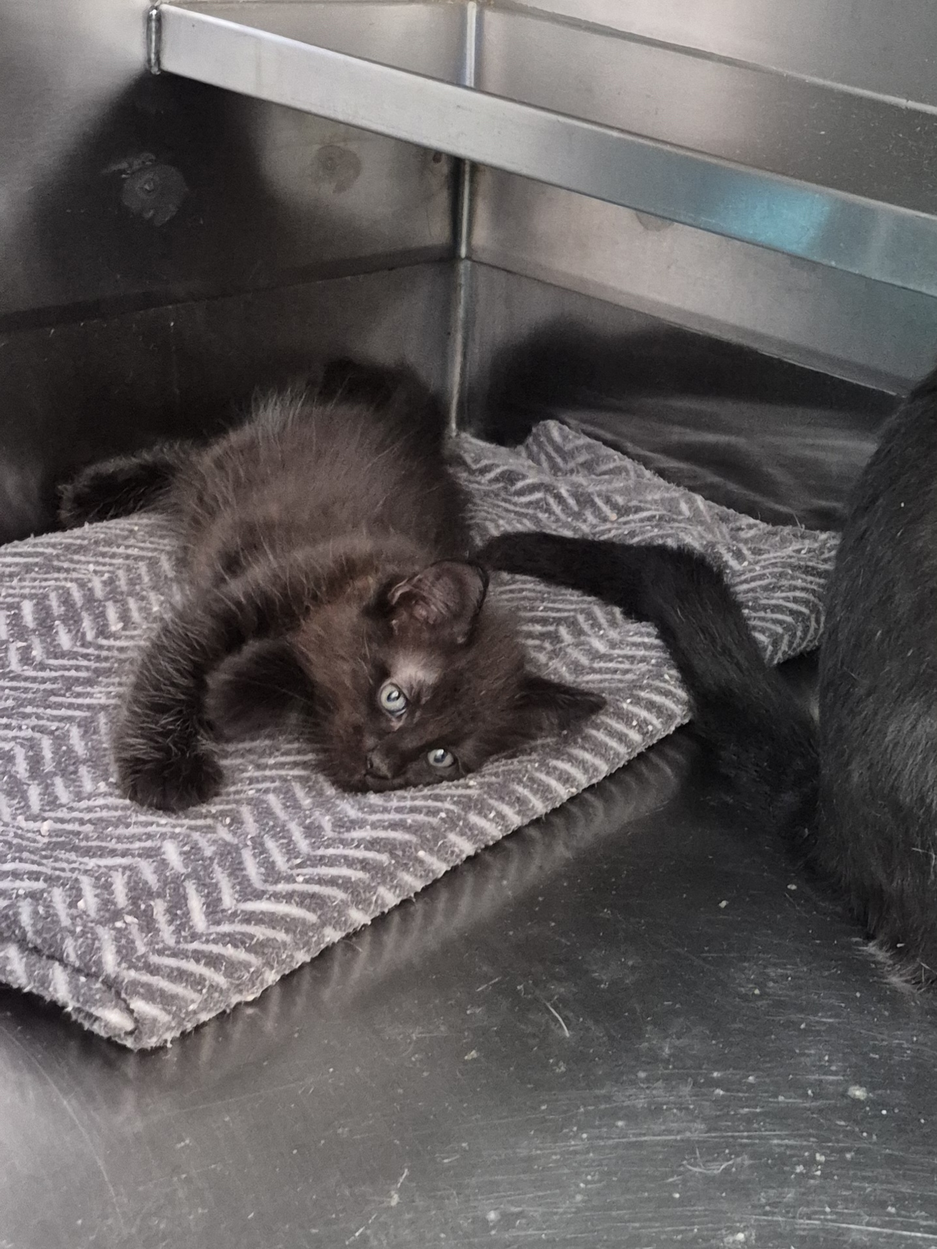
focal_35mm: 23
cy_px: 624
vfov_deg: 73.9
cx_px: 468
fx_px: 830
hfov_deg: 58.9
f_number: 1.8
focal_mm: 5.4
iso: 1250
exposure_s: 1/50
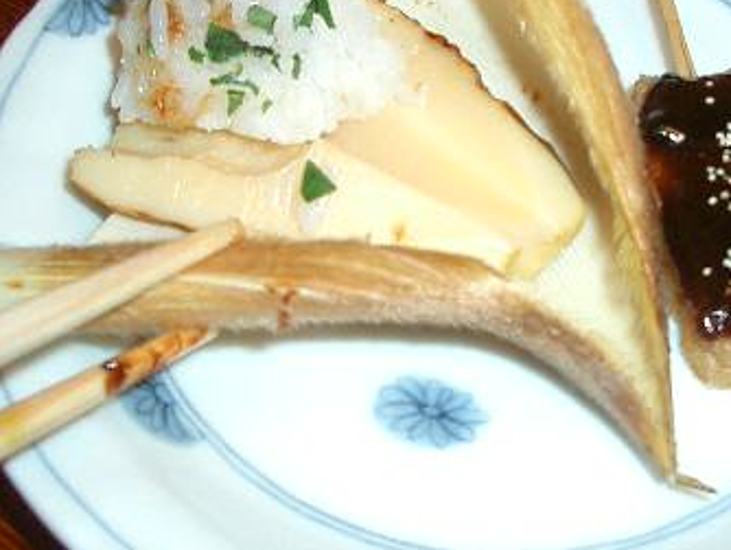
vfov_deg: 21.9
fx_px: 1416
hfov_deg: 28.8
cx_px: 453
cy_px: 232
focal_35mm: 67
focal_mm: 5.8
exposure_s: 1/40
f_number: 2.6
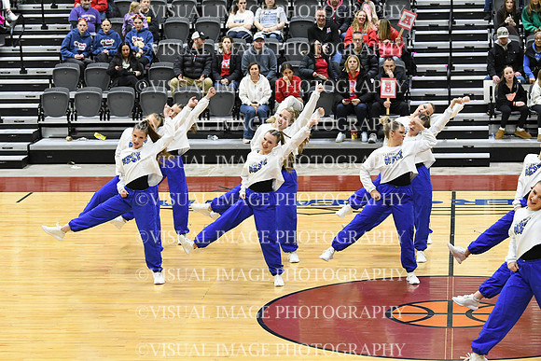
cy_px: 180
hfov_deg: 16.6
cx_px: 270
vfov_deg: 11.2
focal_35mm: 123
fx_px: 1849
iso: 4000
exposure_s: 1/250
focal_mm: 82
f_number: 4
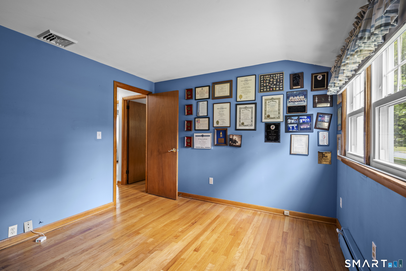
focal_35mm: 16
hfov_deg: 96.7
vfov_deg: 73.8
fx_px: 180
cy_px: 136
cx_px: 203
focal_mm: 16
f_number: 9
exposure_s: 1/1.25
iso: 320
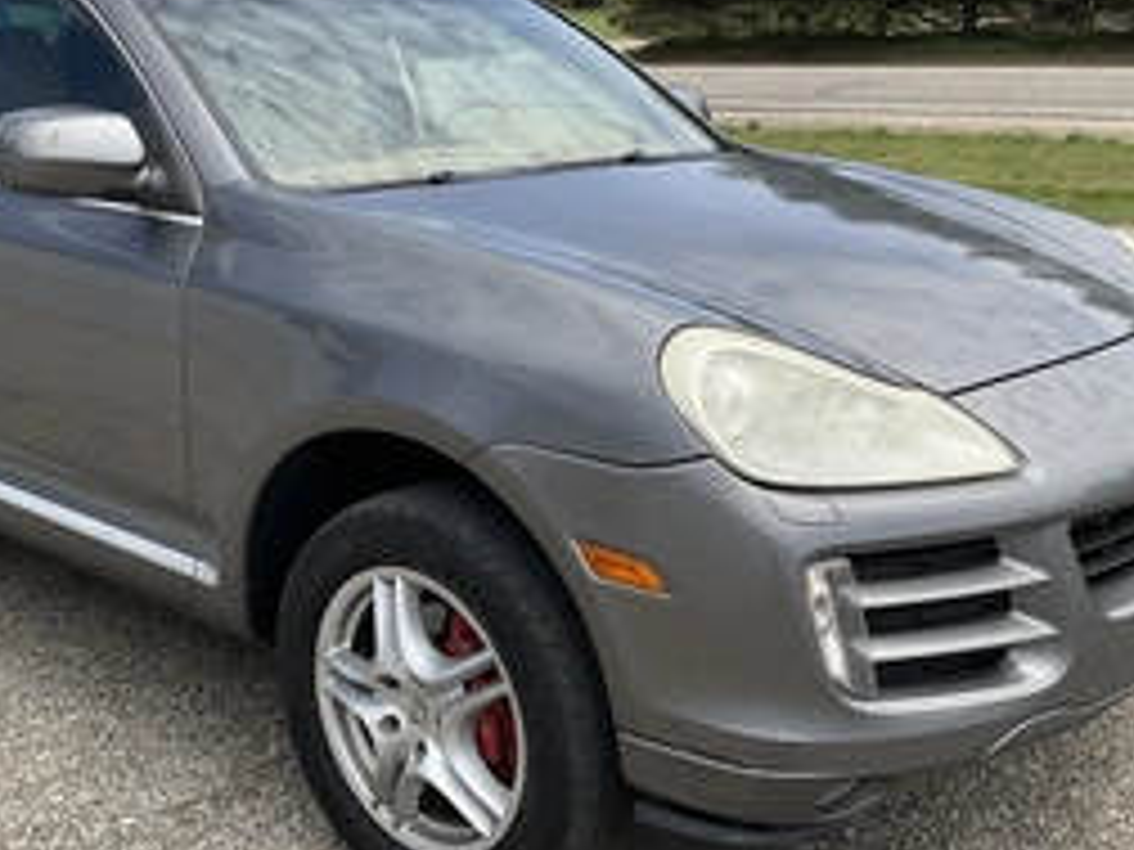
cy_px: 387
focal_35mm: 46
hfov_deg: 41.2
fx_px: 1507
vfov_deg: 31.5
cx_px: 490
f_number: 1.8
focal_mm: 3
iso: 25
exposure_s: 1/1195
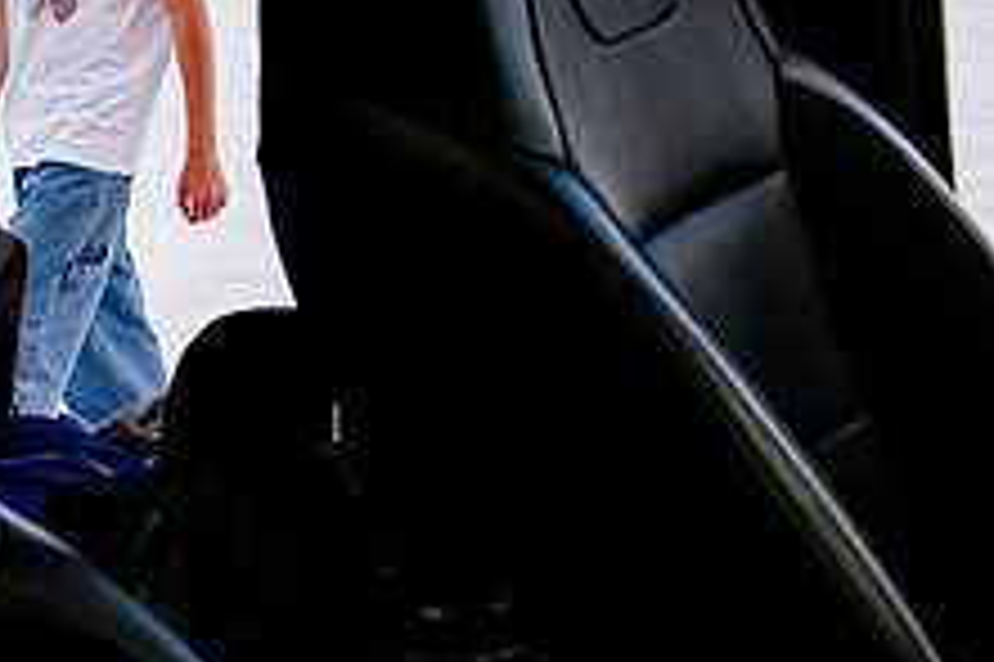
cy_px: 104
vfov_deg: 14.7
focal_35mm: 92
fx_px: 2538
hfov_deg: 20.2
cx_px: -306
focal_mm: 35
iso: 250
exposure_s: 1/640
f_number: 8
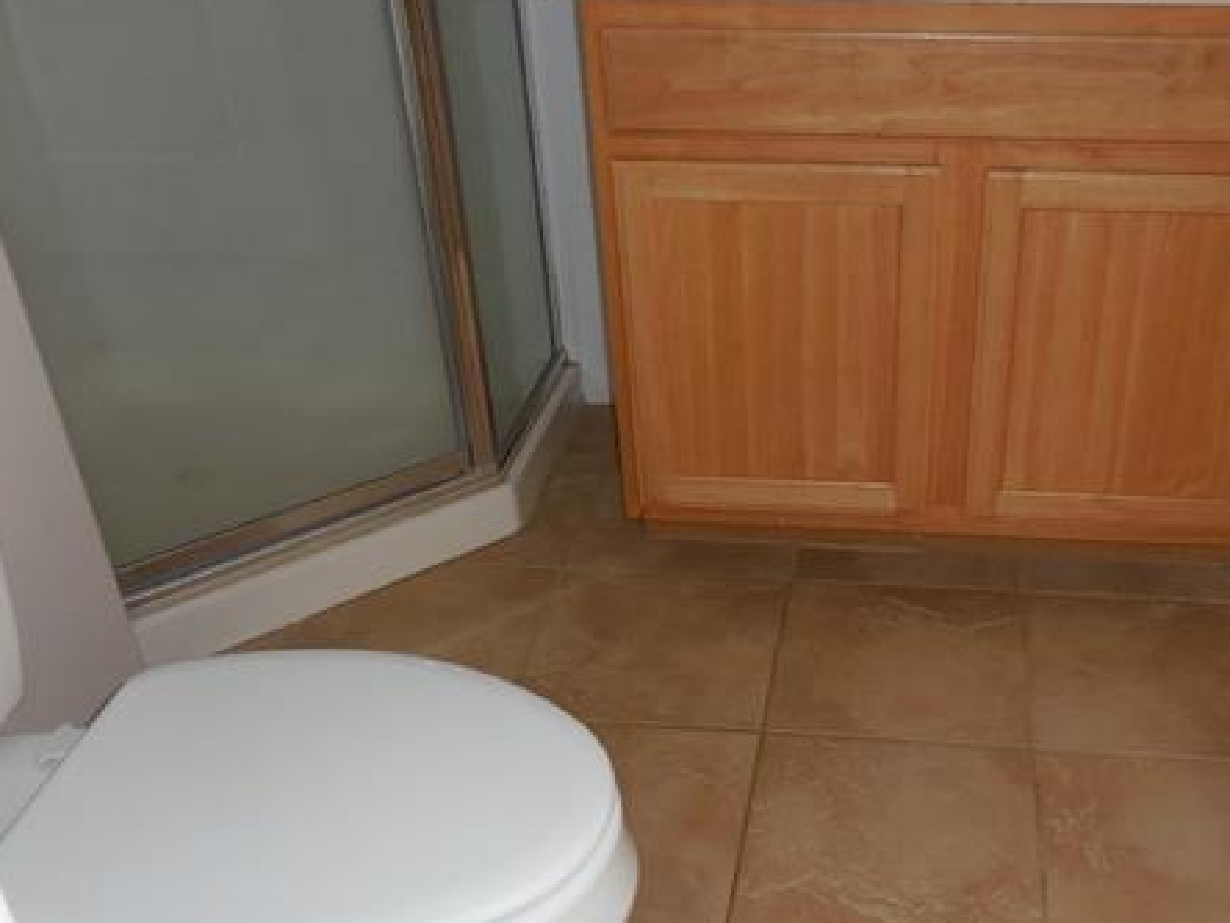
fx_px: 1279
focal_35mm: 36
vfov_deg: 39.6
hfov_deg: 50.5
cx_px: 814
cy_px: 518
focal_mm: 4.5
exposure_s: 1/25
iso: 125
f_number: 3.3
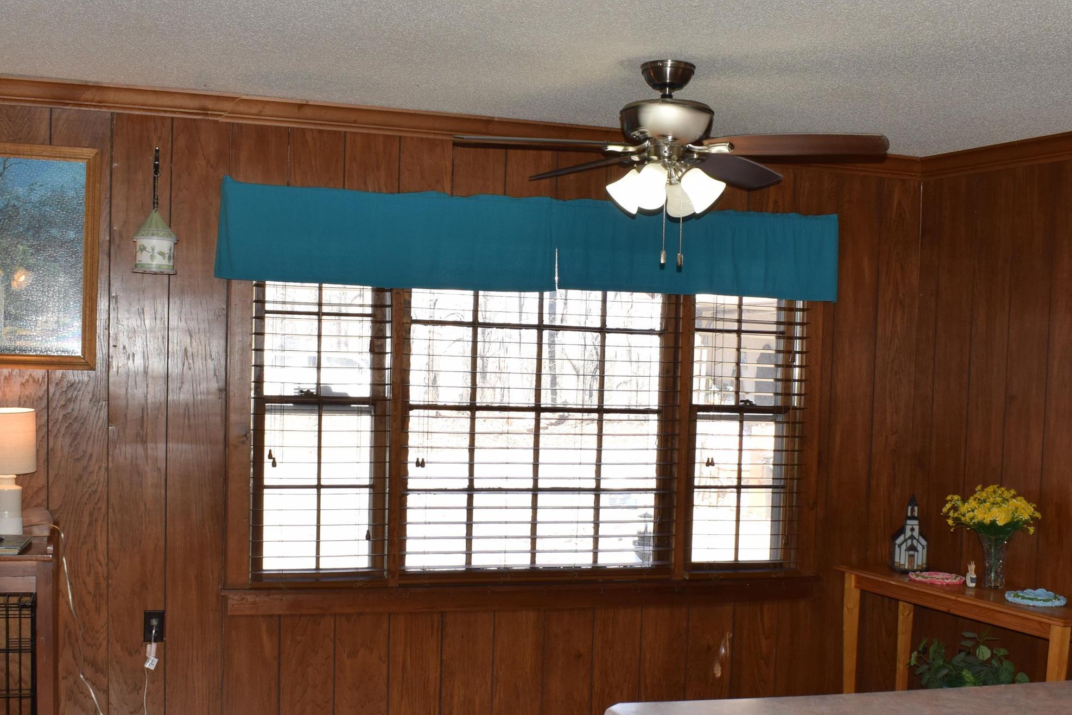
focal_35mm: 42
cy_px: 456
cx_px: 522
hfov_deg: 46.4
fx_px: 1251
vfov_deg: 31.7
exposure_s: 1/60
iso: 280
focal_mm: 18
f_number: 8
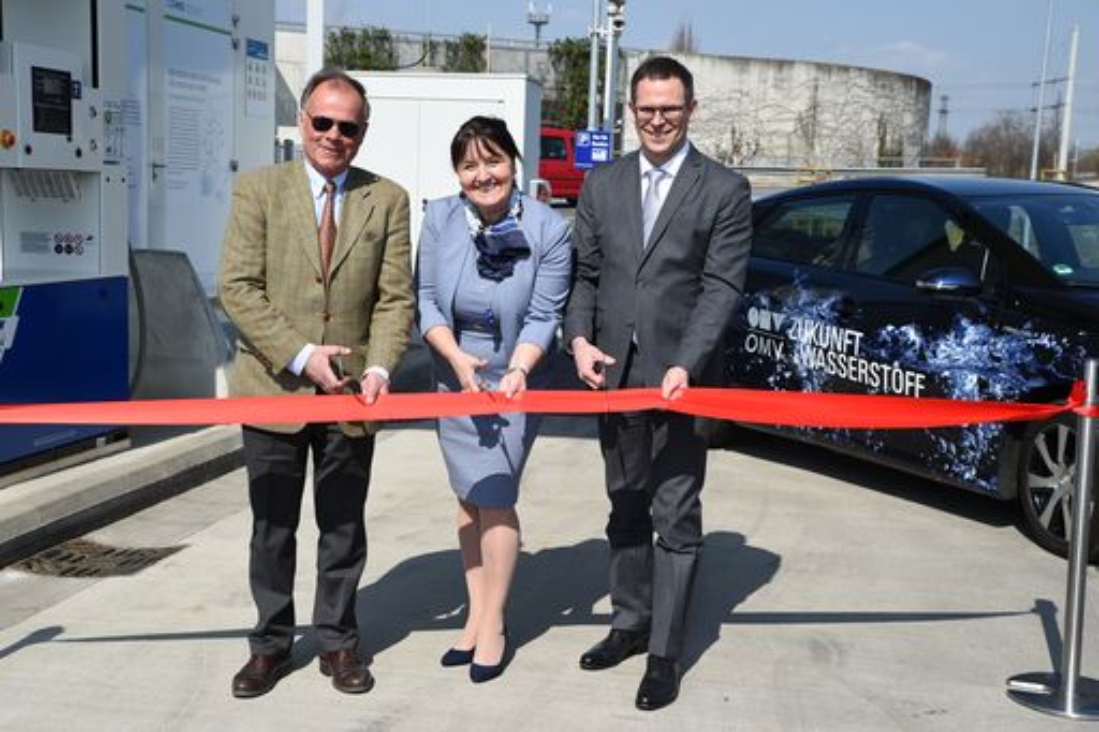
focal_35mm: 48
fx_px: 1465
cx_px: 550
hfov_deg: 41.1
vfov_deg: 28.1
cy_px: 366
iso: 100
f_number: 9
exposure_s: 1/320
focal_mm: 48
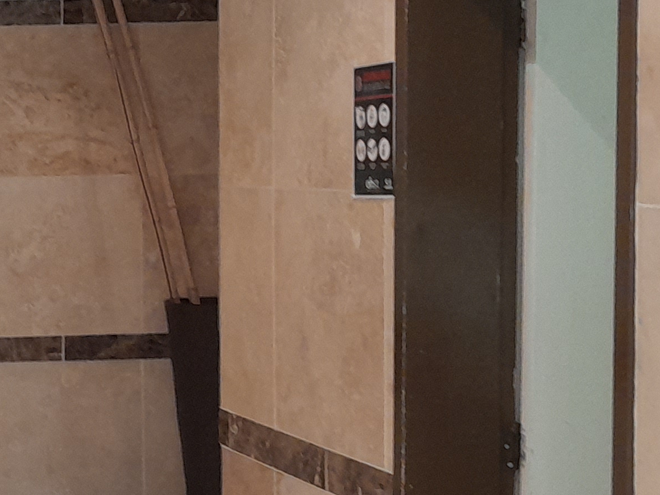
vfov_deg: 15.9
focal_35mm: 93
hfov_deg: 19.1
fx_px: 1773
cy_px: 245
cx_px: -265
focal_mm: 4
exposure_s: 1/50
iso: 250
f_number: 1.8
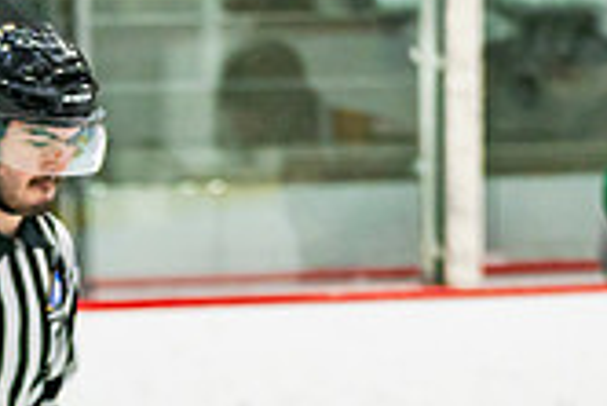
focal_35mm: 727
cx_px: 390
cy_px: 712
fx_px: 12268
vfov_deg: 1.9
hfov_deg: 2.8
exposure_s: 1/640
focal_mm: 155
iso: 1000
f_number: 2.8
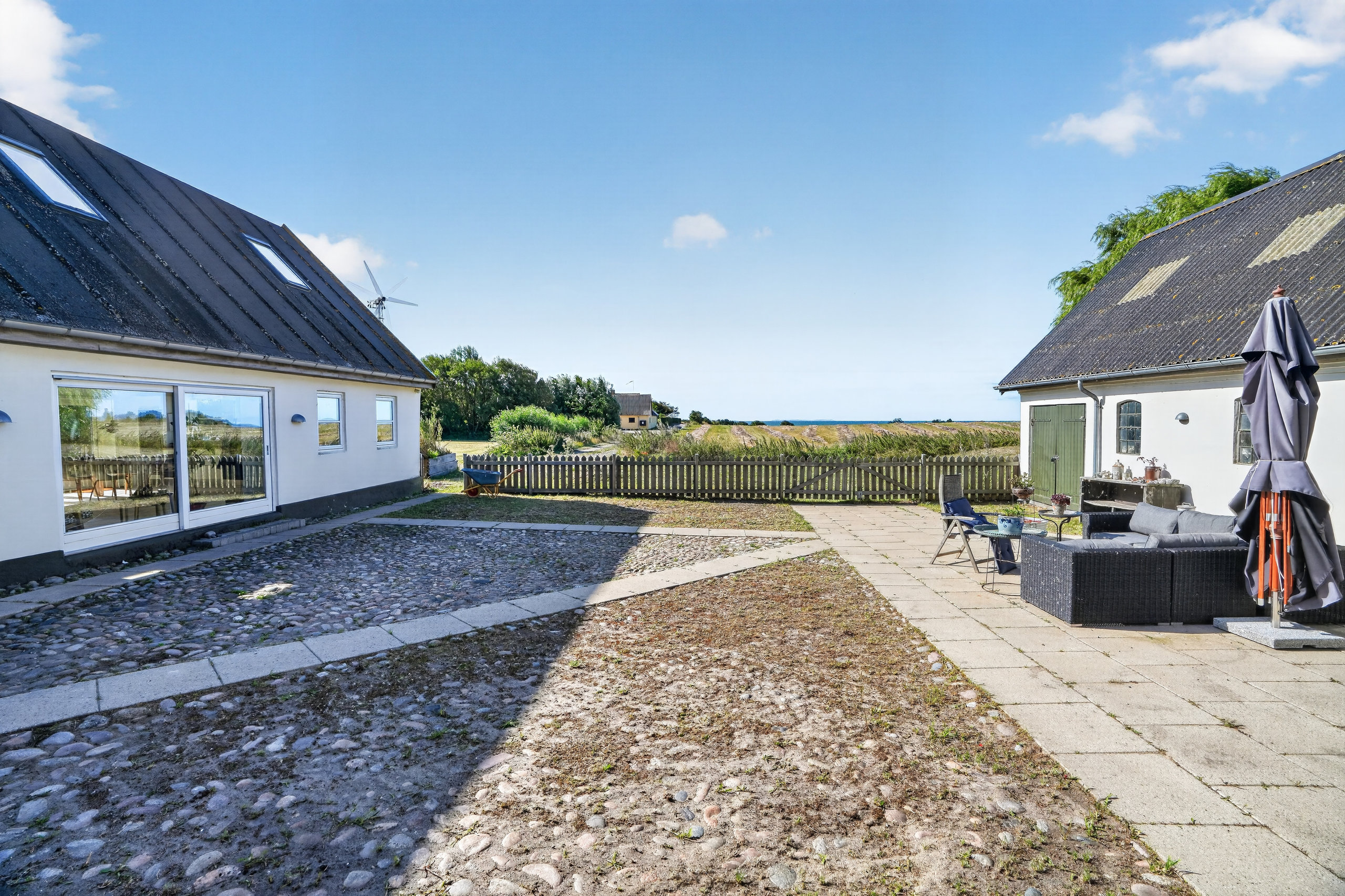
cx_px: 672
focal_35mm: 16
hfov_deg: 96.7
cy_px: 448
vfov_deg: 73.7
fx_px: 598
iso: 400
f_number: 8
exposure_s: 1/200
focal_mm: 16
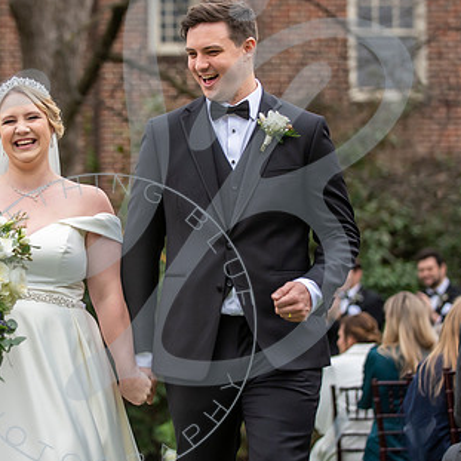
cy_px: 201
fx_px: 2441
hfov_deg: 10.8
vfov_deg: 10.8
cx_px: 178
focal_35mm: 162
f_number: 2.8
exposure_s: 1/640
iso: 640
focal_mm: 98
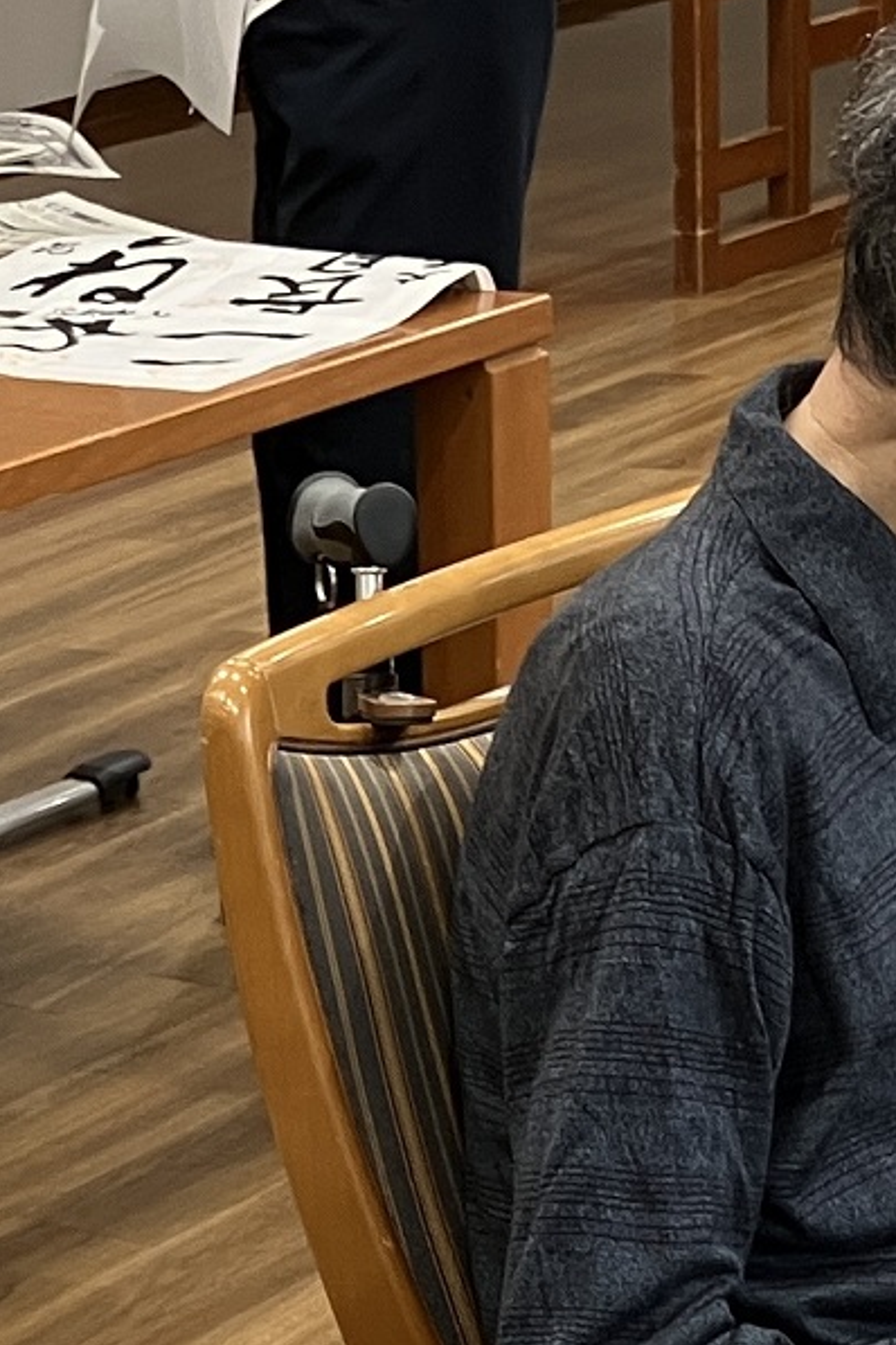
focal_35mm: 118
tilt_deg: -25.9
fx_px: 4405
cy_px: 1628
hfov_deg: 11.5
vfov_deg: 16.6
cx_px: 54
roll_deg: +5.7
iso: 50
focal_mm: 3.99
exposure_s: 1/50
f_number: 1.8
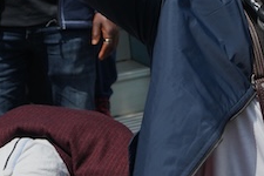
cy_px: -42
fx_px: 733
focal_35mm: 100
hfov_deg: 19.8
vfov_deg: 13.3
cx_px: 269
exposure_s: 1/2500
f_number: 3.5
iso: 200
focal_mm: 23
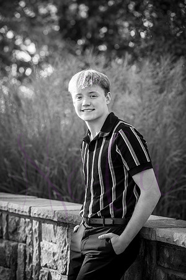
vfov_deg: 17.1
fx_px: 930
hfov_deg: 11.4
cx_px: 93
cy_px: 140
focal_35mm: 120
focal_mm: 120
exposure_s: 1/320
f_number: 5
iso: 800
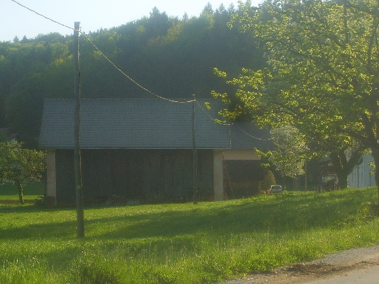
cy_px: 139
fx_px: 1095
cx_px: 135
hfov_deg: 19.6
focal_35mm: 100
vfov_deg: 14.8
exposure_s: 1/500
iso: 50
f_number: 3.9
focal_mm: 12
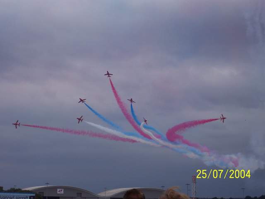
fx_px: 873
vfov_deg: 13.0
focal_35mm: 114
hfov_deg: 17.3
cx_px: 132
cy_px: 100
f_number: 4.8
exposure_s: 1/700
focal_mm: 24
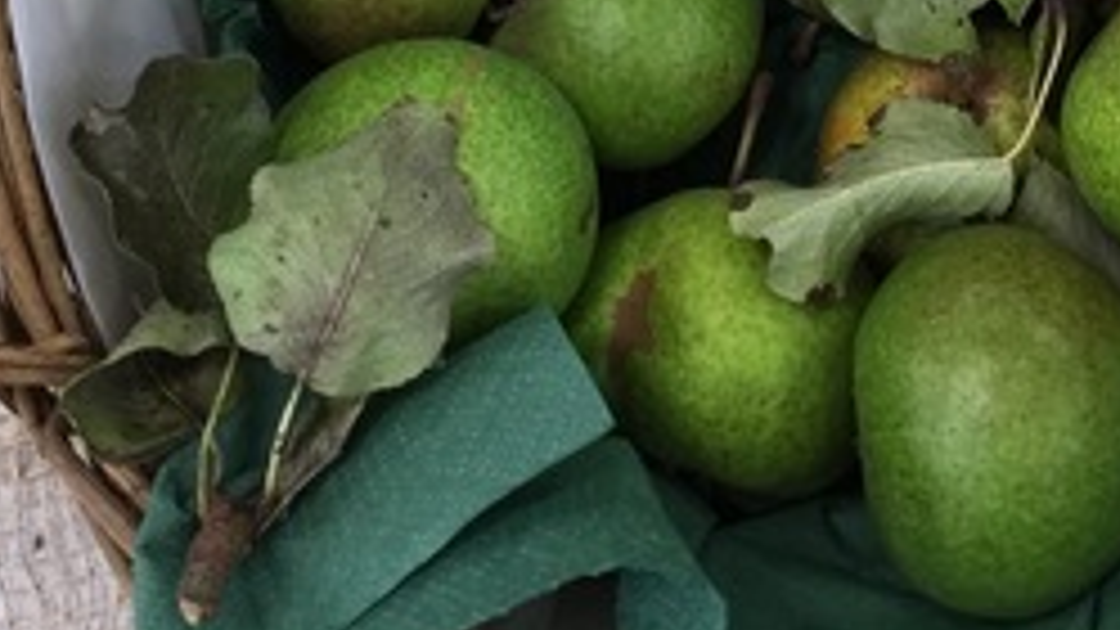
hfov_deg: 32.1
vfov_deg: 16.0
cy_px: -472
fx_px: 1930
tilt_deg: -69.0
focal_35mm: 65
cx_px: 742
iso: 50
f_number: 2.2
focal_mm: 4.15
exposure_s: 1/17
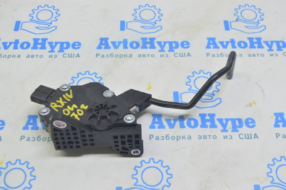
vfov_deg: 28.0
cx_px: 143
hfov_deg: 41.1
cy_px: 95
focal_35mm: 48
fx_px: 381
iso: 400
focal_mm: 32
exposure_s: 1/20
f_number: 5.6
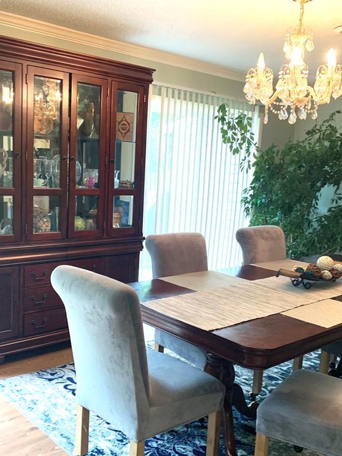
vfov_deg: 50.0
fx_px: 488
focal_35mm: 37
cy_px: 254
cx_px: 162
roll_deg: -1.8
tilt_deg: -8.4
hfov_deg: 38.6
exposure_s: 1/60
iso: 125
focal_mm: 4.25
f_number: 1.8
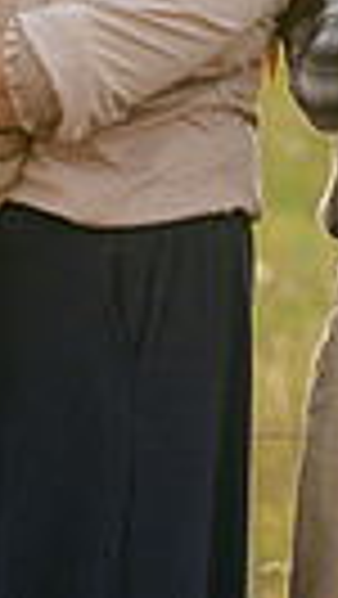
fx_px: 9176
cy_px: -337
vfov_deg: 3.7
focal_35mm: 577
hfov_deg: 2.1
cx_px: 234
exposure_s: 1/200
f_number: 5.6
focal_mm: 163
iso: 640
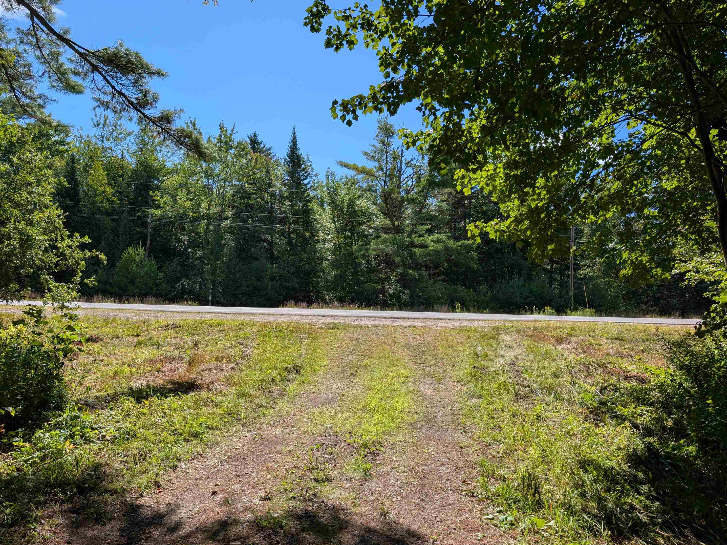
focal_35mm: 25
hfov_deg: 69.4
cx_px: 352
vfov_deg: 54.9
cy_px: 279
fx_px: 525
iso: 23
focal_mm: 6.9
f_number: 1.68
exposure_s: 1/1087
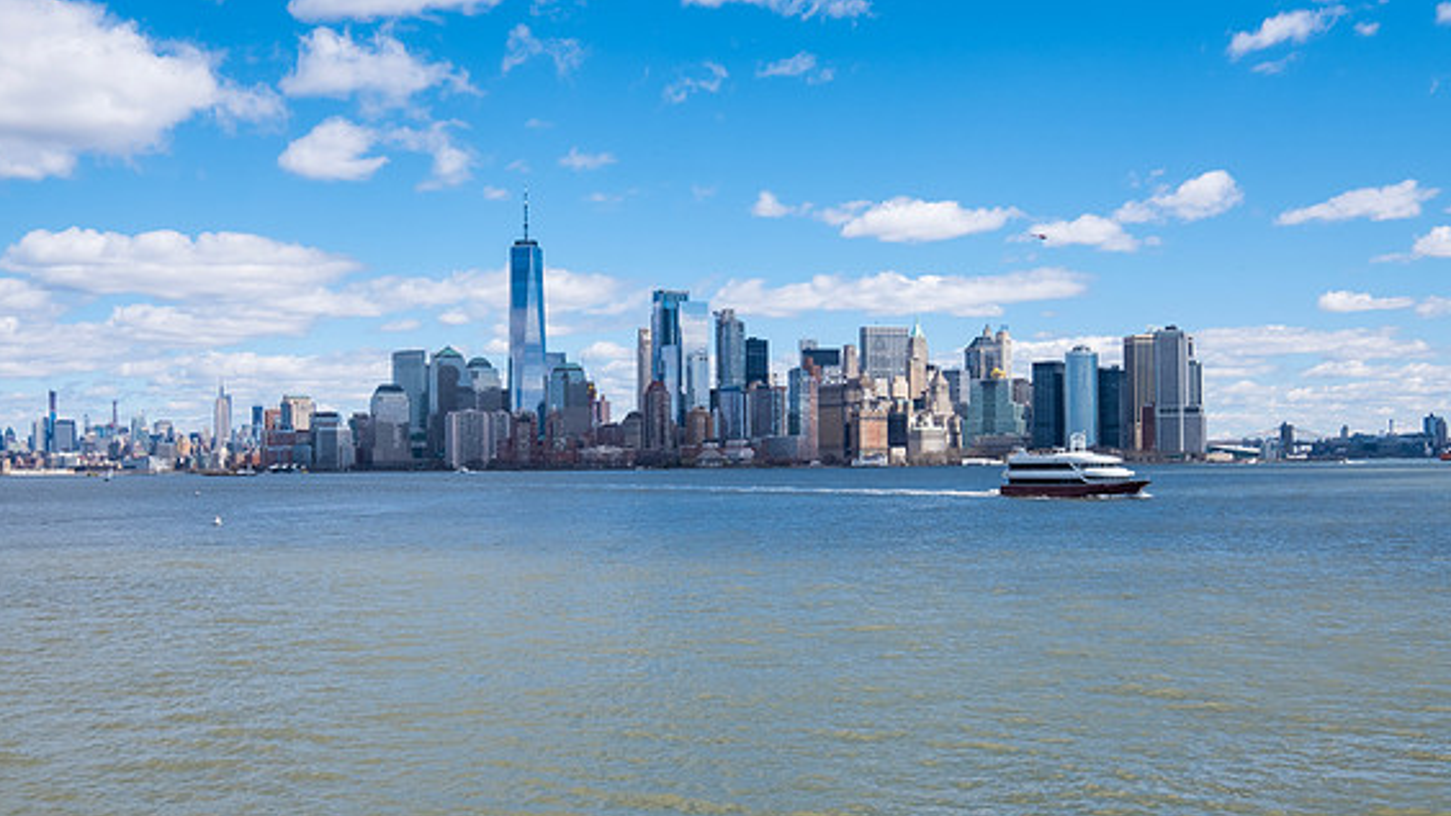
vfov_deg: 30.4
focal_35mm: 39
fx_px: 1500
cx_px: 736
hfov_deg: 51.6
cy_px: 472
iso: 200
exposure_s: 1/170
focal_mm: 24
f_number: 13
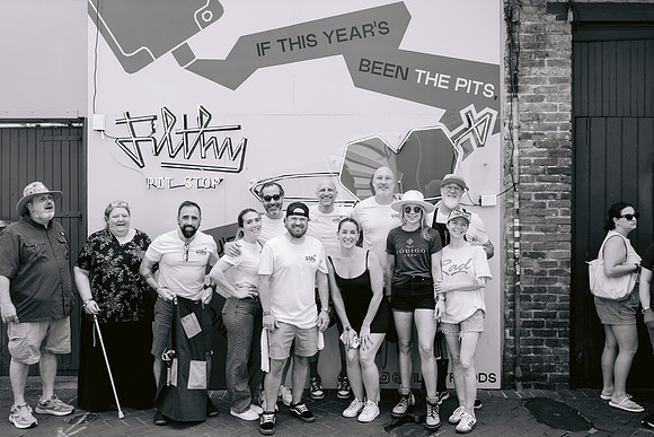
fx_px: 636
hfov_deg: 54.4
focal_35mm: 35
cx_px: 327
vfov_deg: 37.9
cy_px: 218
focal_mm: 35
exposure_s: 1/250
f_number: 6.3
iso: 200
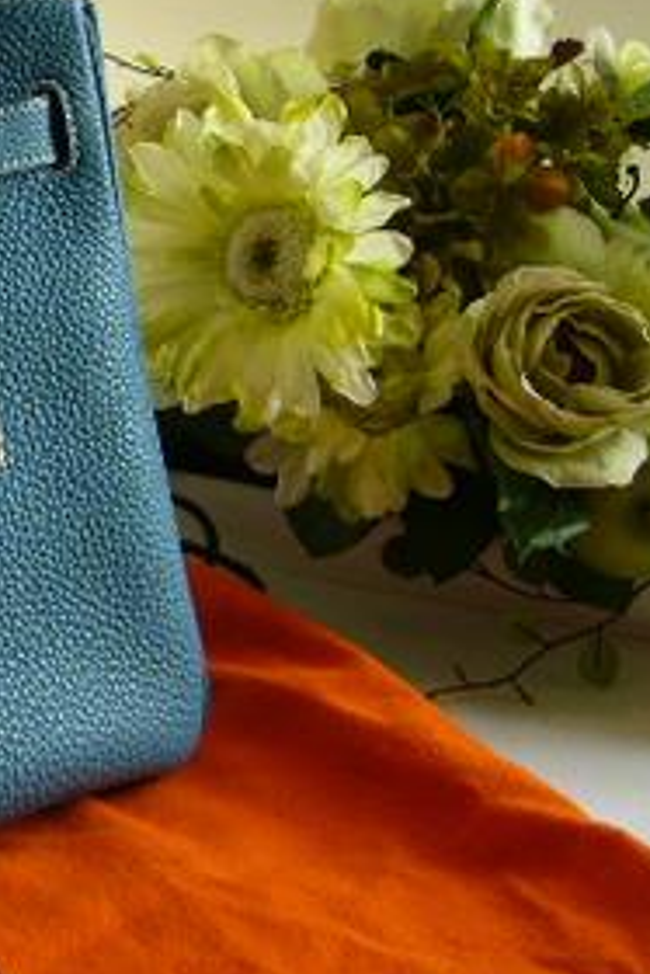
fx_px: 2110
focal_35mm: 78
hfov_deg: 15.9
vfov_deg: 25.8
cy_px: 292
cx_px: -355
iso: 80
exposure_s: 1/100
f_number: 2.8
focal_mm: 5.8
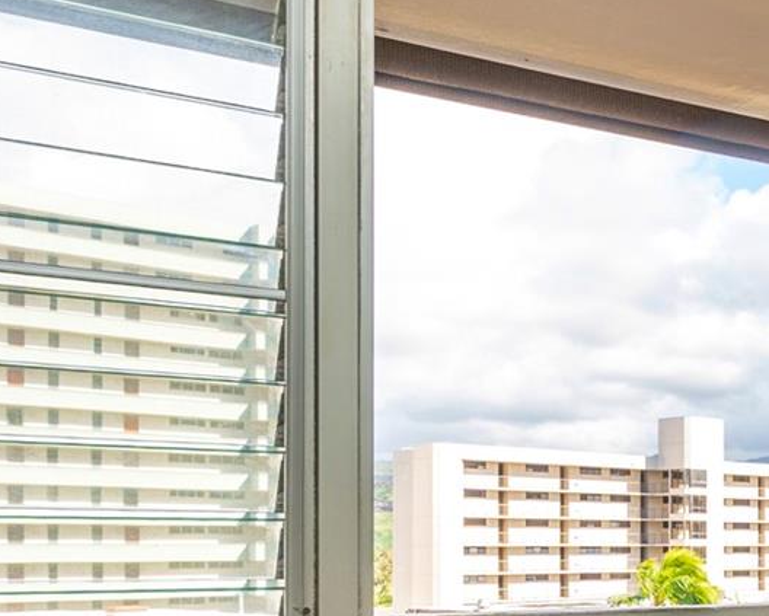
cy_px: 534
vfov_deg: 27.3
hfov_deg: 27.4
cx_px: 1062
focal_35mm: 54
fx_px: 1230
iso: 160
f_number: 8
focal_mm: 19
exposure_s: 1/80
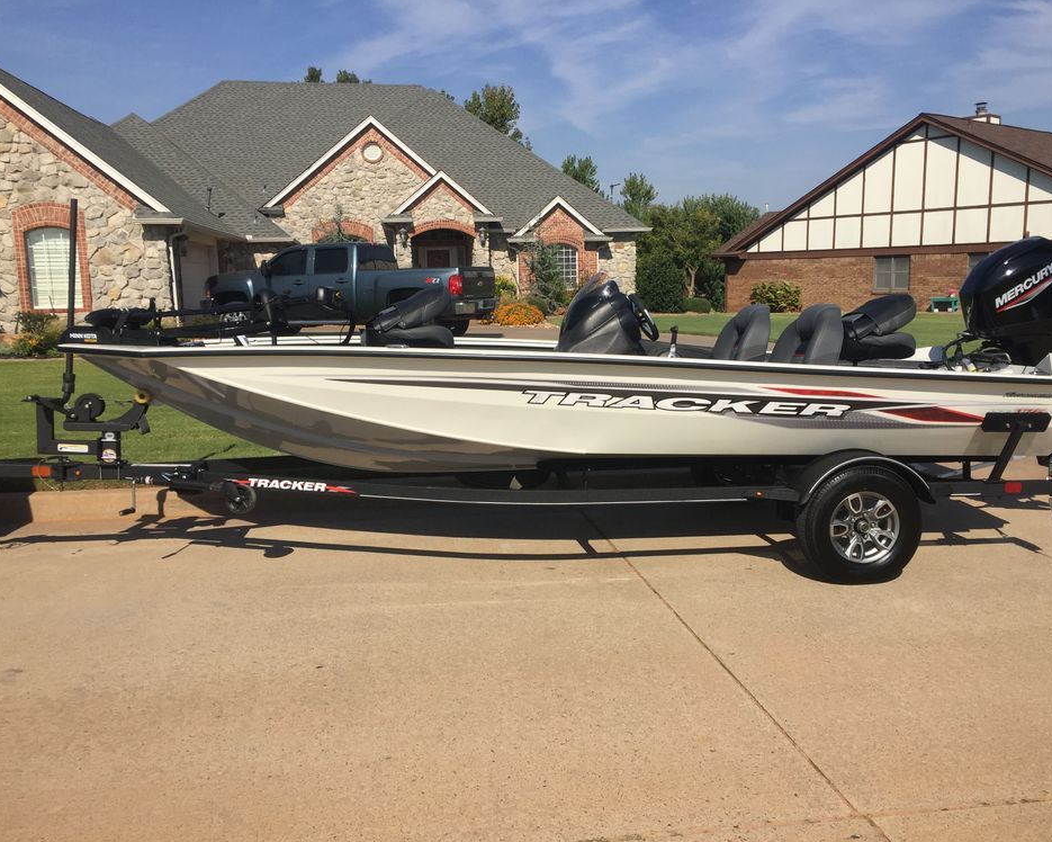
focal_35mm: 31
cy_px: 429
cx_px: 552
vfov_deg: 47.1
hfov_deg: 57.2
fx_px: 965
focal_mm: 4.15
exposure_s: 1/3597
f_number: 2.2
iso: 32
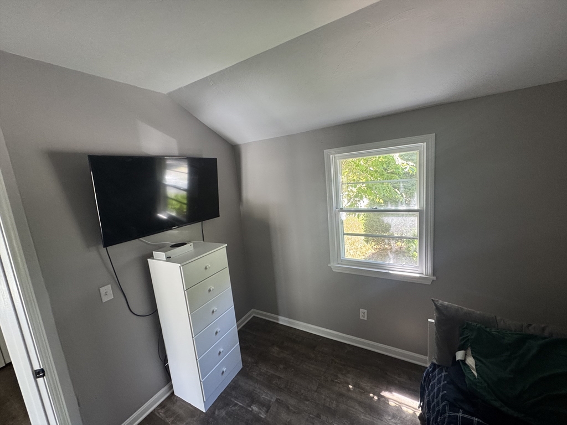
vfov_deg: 85.7
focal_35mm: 14
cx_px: 284
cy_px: 212
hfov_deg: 102.1
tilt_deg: -8.3
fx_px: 229
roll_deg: +5.9
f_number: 2.2
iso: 250
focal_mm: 2.22
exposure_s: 1/99
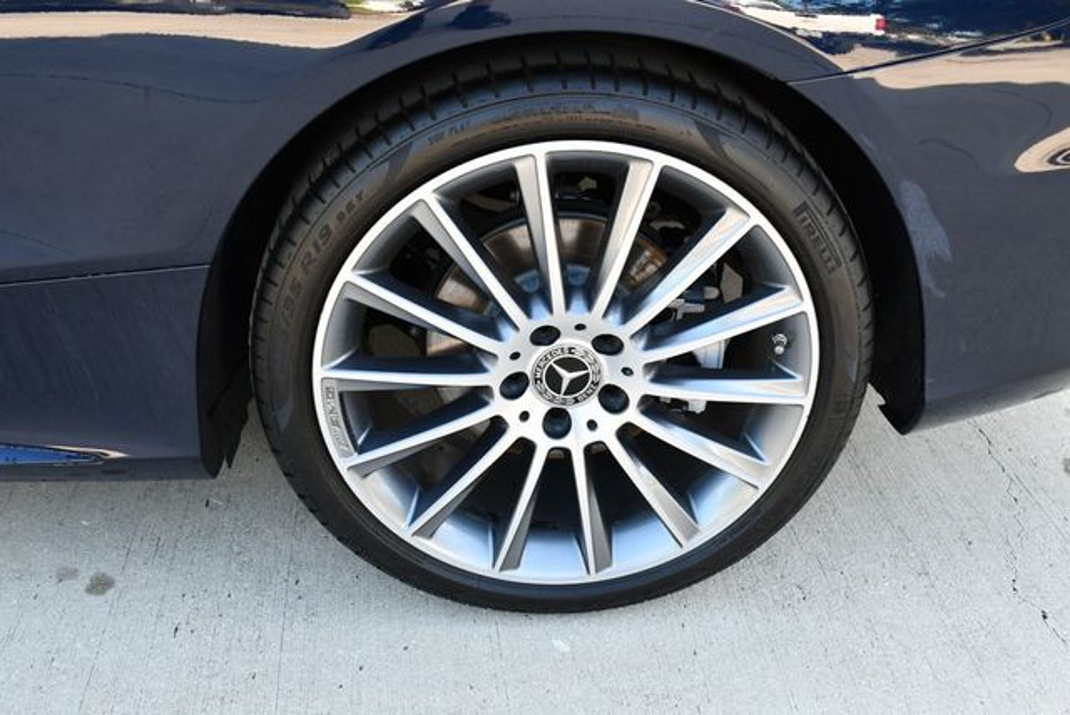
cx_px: 535
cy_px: 358
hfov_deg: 53.1
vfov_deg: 36.9
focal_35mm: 36
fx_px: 1071
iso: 400
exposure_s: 1/250
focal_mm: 18
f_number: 4.5
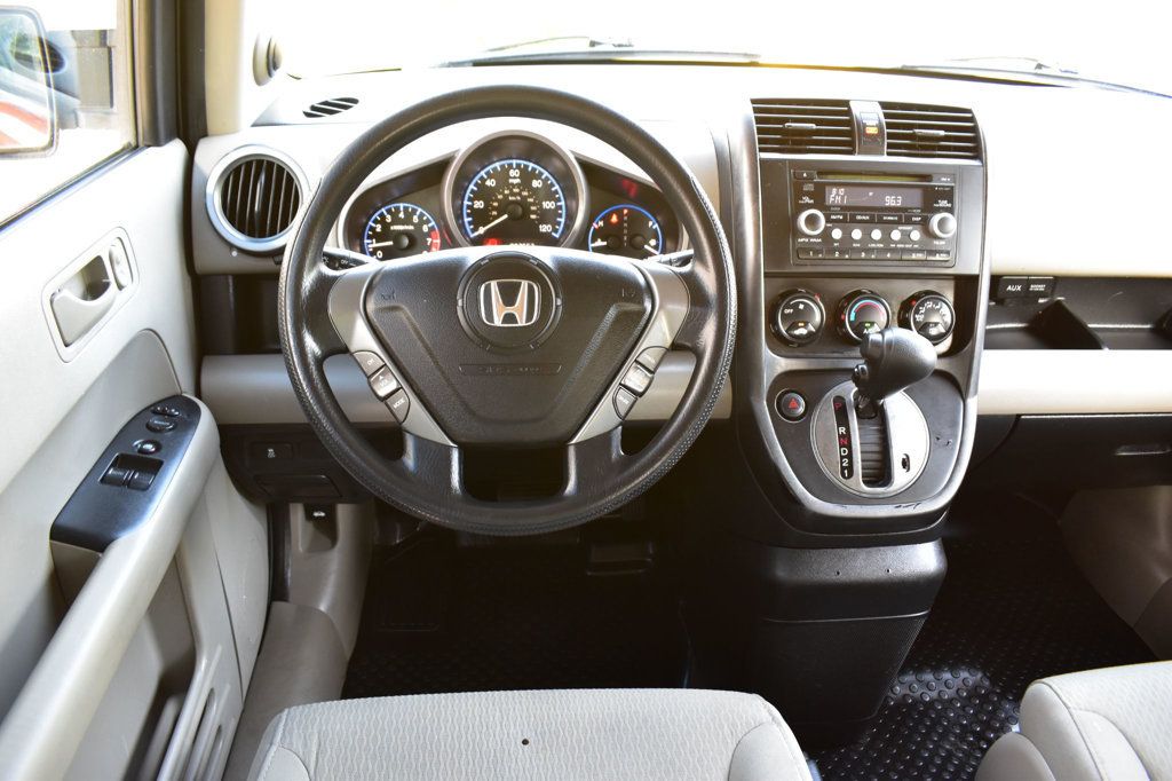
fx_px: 879
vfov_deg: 47.9
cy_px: 390
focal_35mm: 27
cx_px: 586
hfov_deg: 67.4
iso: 900
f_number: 6.3
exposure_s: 1/15
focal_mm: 18
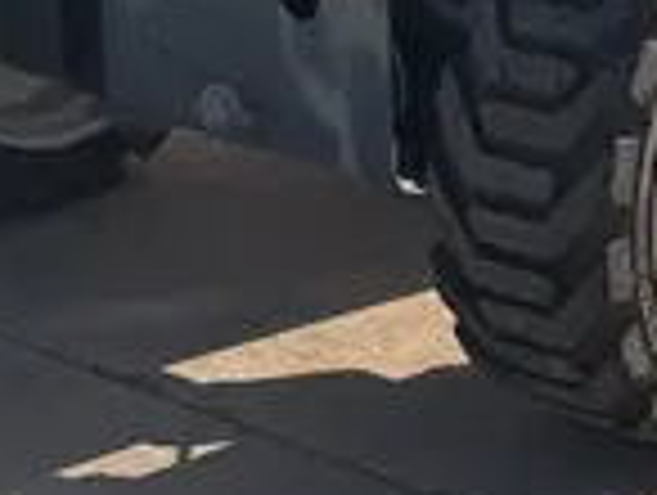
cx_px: 760
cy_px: -313
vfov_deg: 13.9
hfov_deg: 19.0
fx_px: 1863
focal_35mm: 98
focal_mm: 5.96
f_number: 1.6
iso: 50
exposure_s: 1/4425
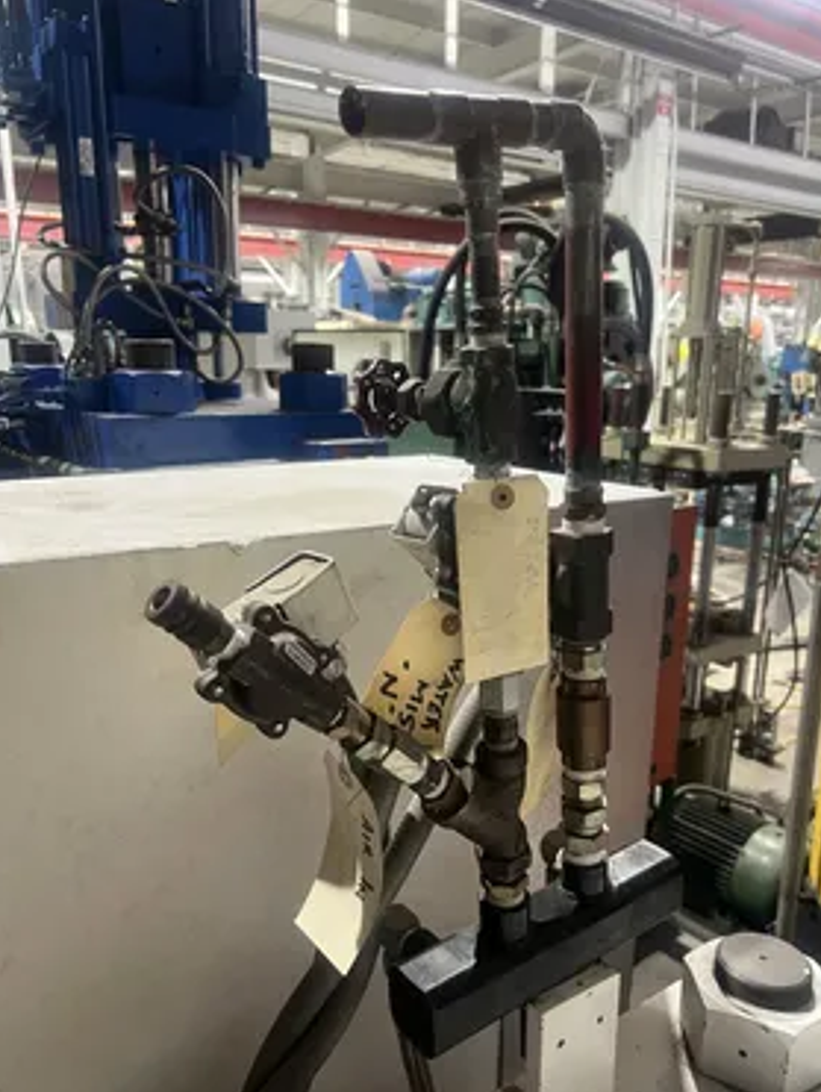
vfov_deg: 63.3
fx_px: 884
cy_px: 586
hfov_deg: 49.8
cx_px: 427
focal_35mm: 28
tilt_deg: -13.2
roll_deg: -1.3
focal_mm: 5.7
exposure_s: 1/60
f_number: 1.5
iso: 250
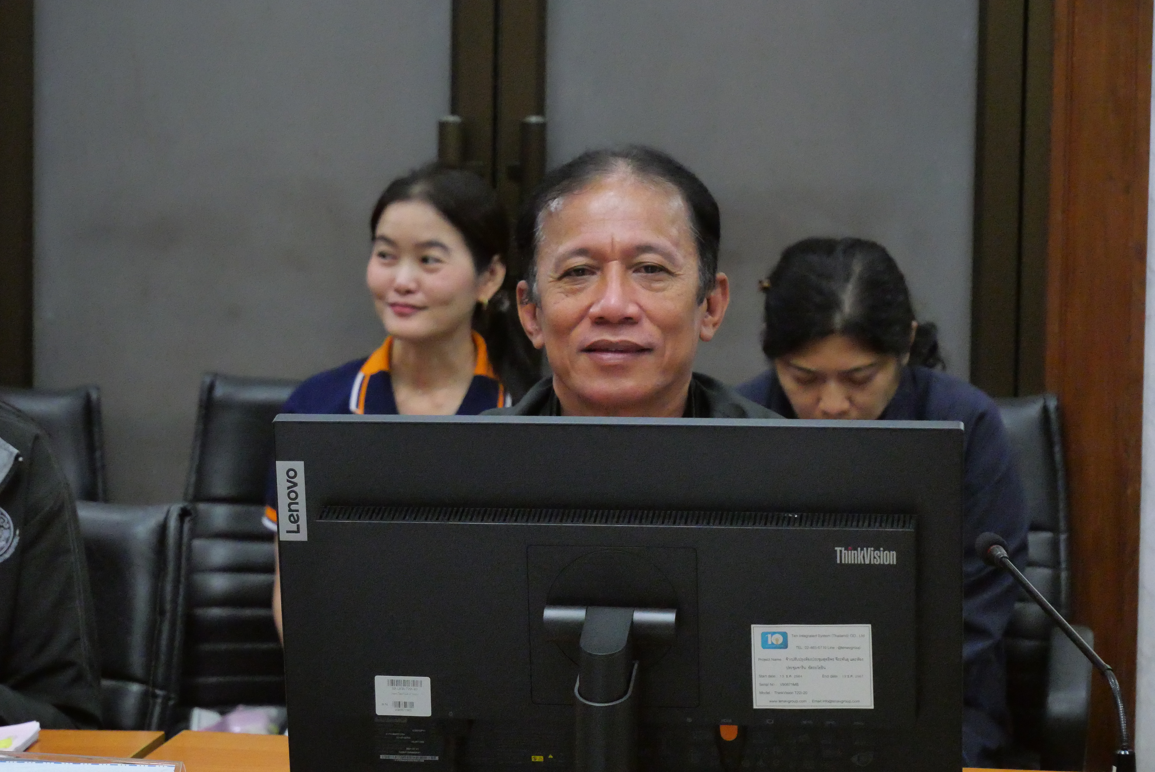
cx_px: 578
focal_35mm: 114
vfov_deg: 12.0
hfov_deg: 17.9
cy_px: 386
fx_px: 3660
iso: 6400
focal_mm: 55
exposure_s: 1/160
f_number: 5.6
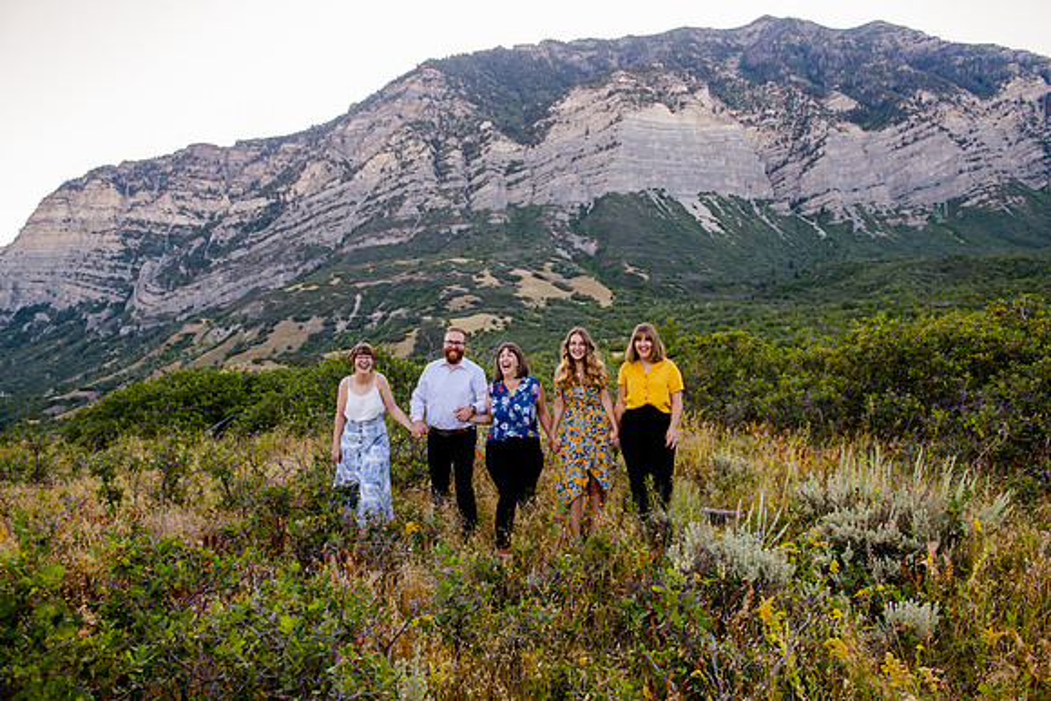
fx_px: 799
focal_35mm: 27
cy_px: 350
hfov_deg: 66.7
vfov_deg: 47.4
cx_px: 526
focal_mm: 27
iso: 800
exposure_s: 1/200
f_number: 7.1
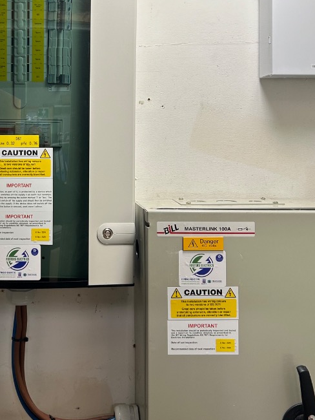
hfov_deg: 29.4
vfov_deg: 39.1
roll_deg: -0.5
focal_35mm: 48
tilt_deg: -0.4
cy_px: 132
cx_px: 53
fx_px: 582
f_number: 1.5
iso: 40
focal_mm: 5.7
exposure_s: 1/100
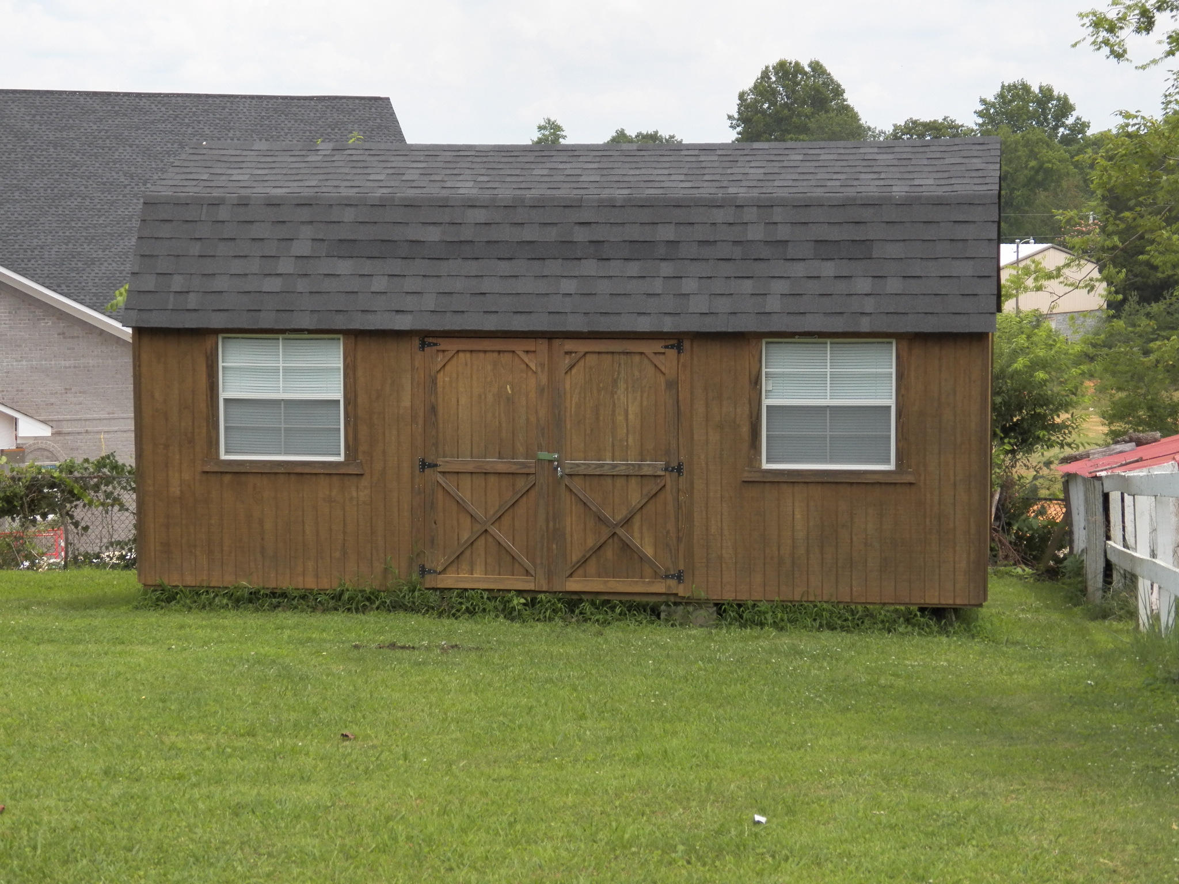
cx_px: 590
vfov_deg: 19.9
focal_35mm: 74
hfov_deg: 26.3
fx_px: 2520
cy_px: 442
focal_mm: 13.2
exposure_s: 1/1000
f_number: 4
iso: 125
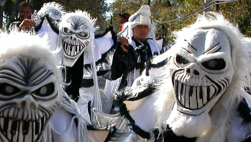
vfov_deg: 16.0
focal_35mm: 75
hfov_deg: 28.1
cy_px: 119
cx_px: 95
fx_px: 499
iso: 100
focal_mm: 5.6
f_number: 4.5
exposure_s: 1/387
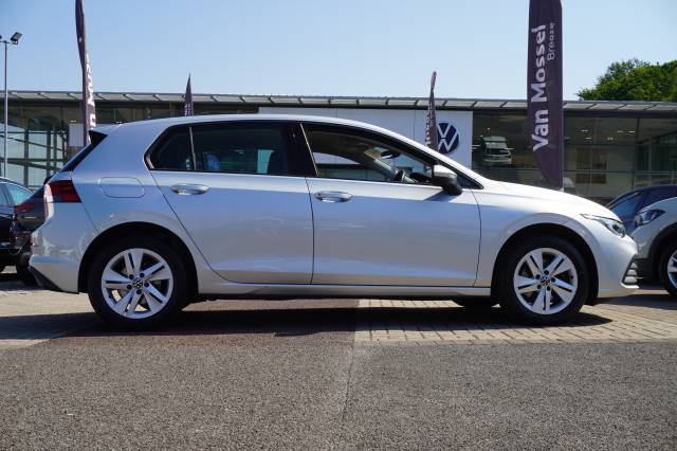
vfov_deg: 31.9
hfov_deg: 46.4
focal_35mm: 42
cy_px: 226
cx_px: 338
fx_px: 789
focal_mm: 28
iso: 100
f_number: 8
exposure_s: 1/100
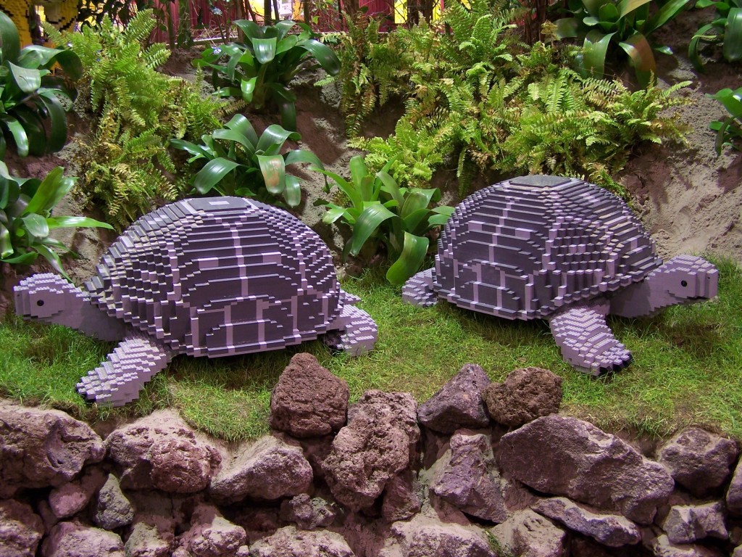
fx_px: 857
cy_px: 278
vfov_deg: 36.0
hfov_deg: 46.8
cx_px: 371
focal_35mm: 40
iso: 80
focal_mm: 6.7
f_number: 2.8
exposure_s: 1/2
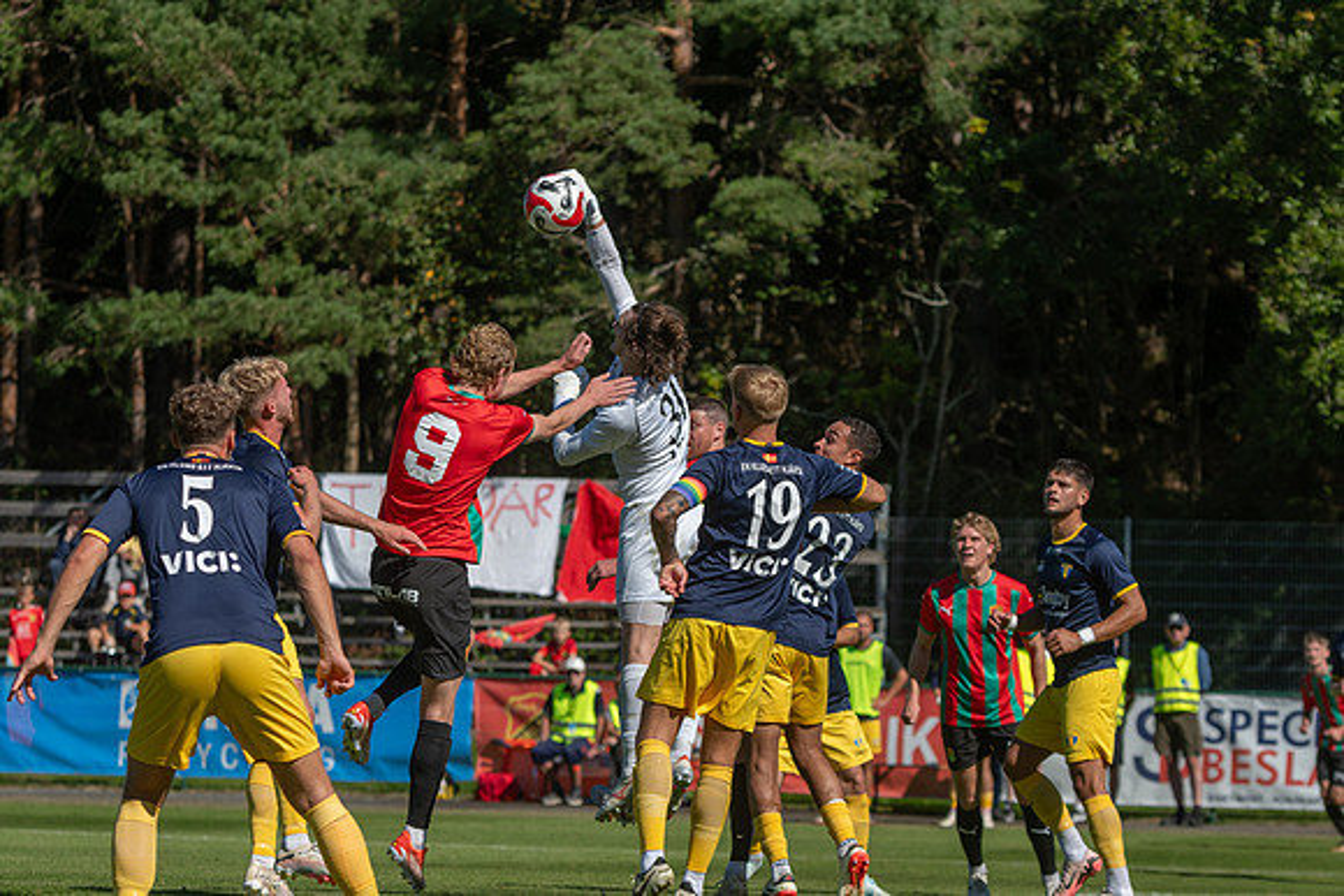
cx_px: 672
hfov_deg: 10.5
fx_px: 7281
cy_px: 448
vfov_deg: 7.0
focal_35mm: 195
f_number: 4.5
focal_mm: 130
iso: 140
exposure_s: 1/1600
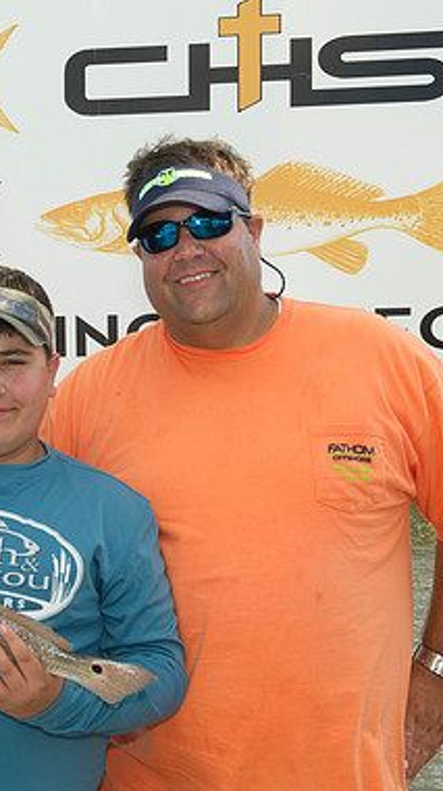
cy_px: 400
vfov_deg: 29.4
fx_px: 1508
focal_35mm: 72
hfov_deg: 16.6
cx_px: 81
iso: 400
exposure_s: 1/160
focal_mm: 45
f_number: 11
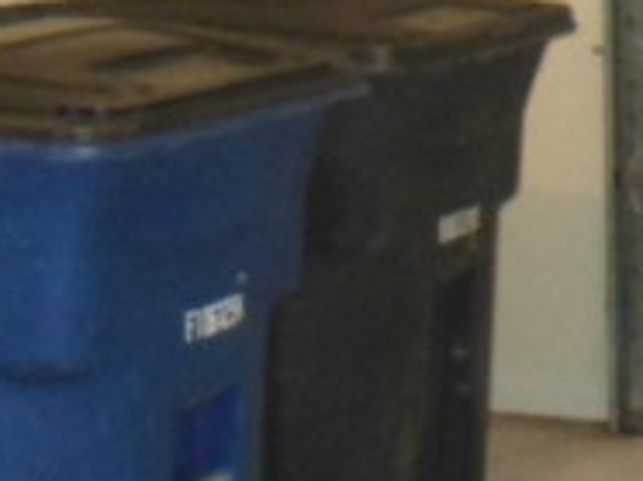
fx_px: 2968
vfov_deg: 9.2
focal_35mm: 160
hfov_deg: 11.7
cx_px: 1058
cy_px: 156
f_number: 3.7
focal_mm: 5.2
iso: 640
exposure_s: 1/25
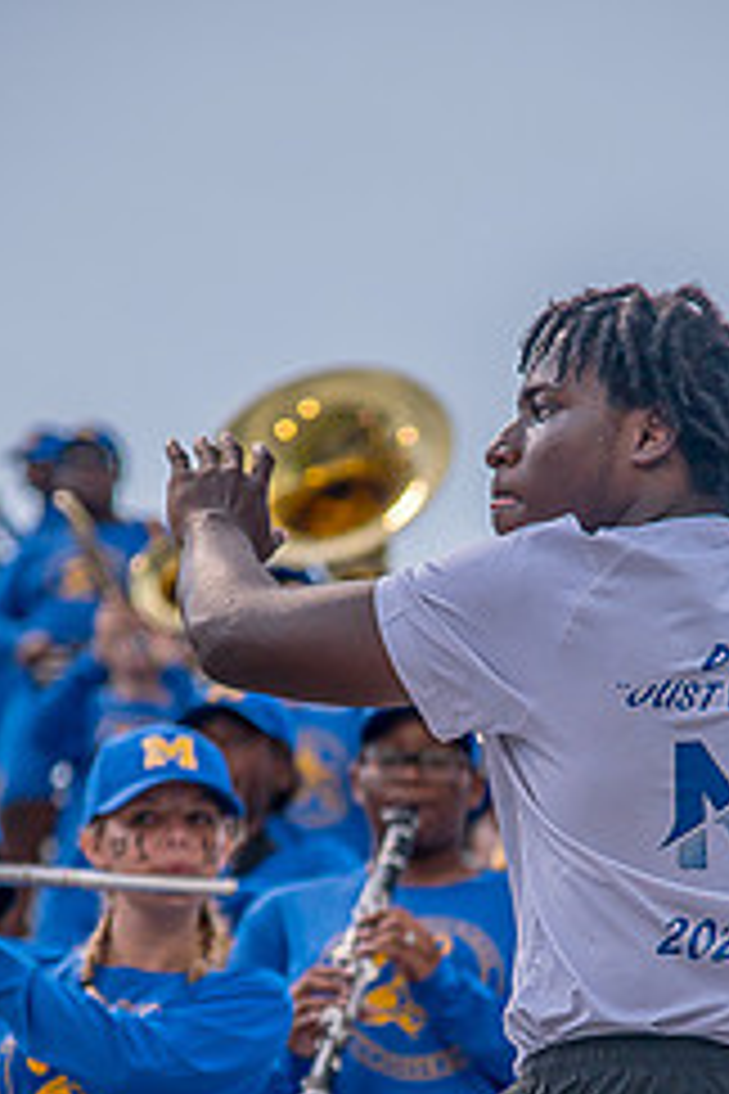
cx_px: 479
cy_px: 828
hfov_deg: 6.2
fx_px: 6743
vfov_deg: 9.3
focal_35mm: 222
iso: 400
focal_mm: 120
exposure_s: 1/200
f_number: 4
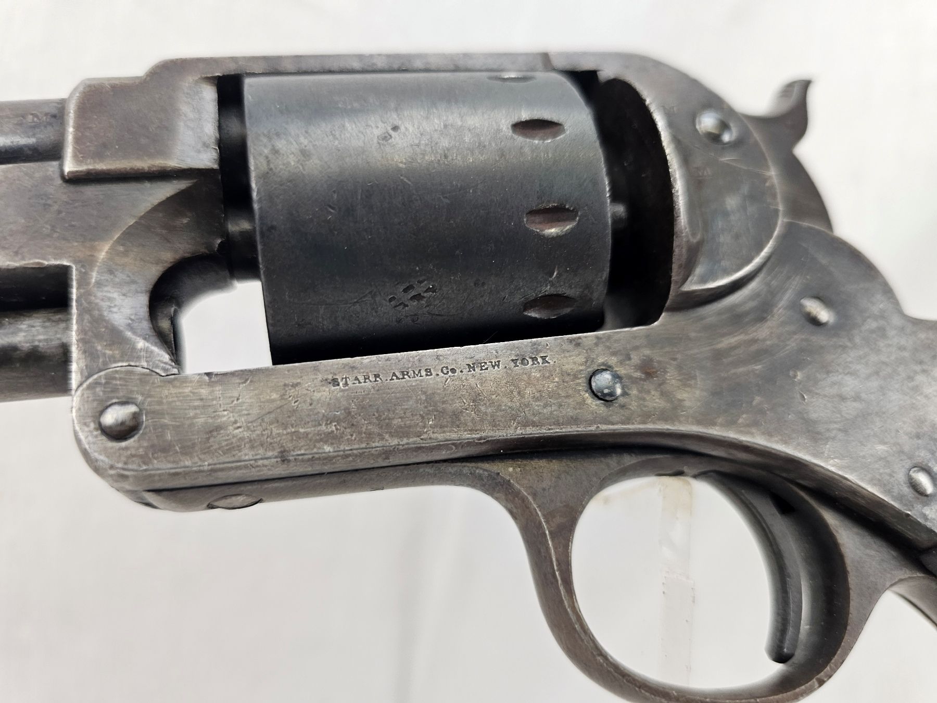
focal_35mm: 23
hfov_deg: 73.9
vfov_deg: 58.9
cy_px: 352
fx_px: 623
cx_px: 468
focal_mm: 6.3
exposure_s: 1/100
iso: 100
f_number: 1.7
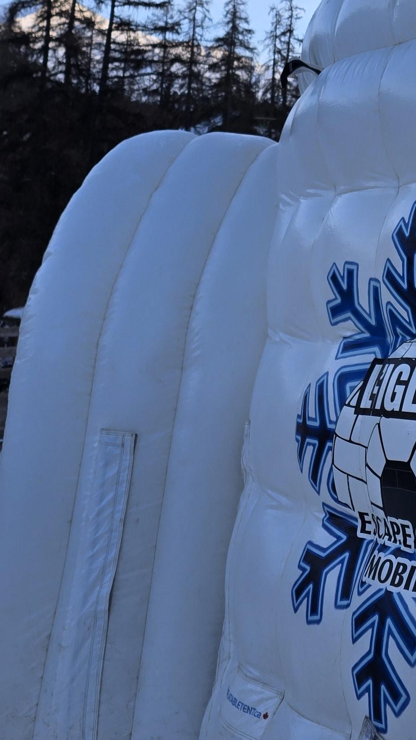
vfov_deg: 30.2
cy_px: -79
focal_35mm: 62
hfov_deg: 18.7
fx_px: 1216
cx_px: 455
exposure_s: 1/180
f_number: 1.7
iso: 20
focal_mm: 6.3
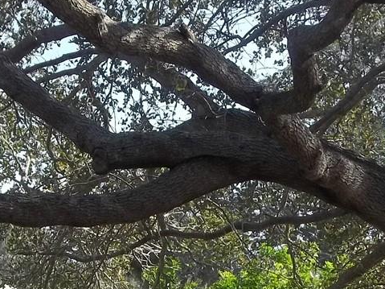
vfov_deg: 13.5
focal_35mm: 107
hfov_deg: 18.3
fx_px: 1190
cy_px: 325
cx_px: 121
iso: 64
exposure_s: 1/400
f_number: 2.9
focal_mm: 5.7
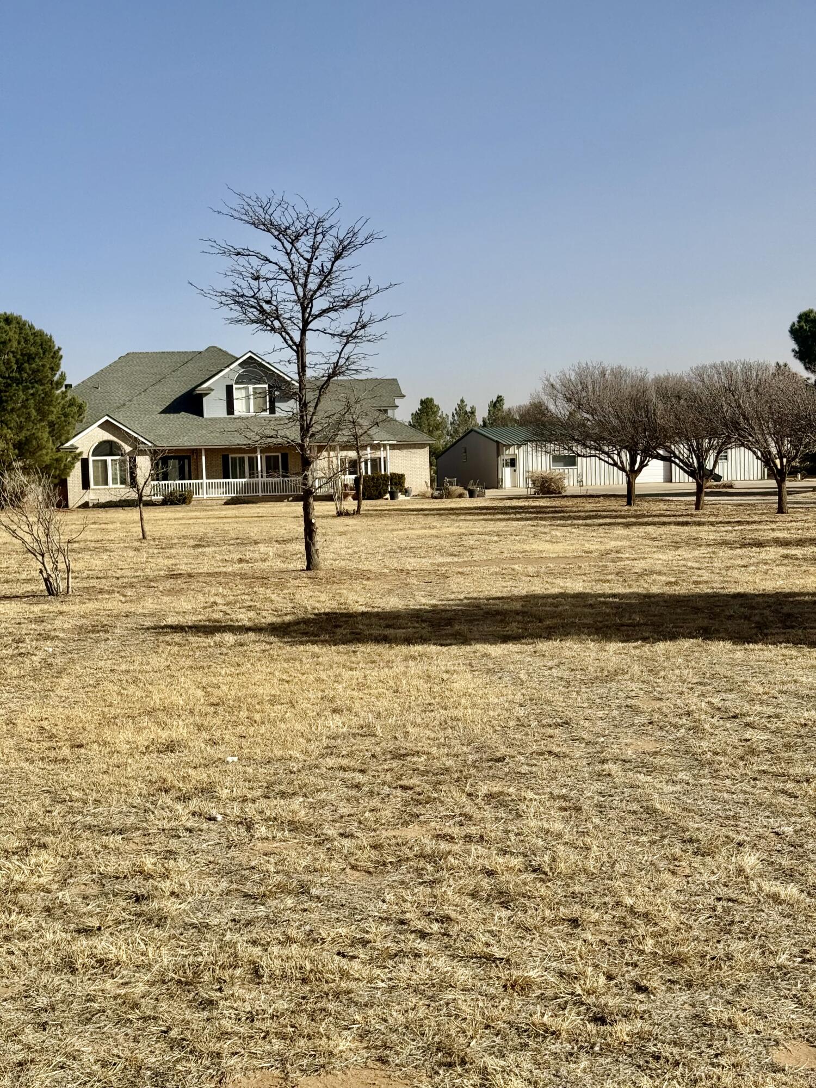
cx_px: 408
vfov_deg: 39.7
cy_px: 544
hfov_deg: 30.3
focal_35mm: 48
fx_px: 1509
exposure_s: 1/6024
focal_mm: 6.76
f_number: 1.78
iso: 64
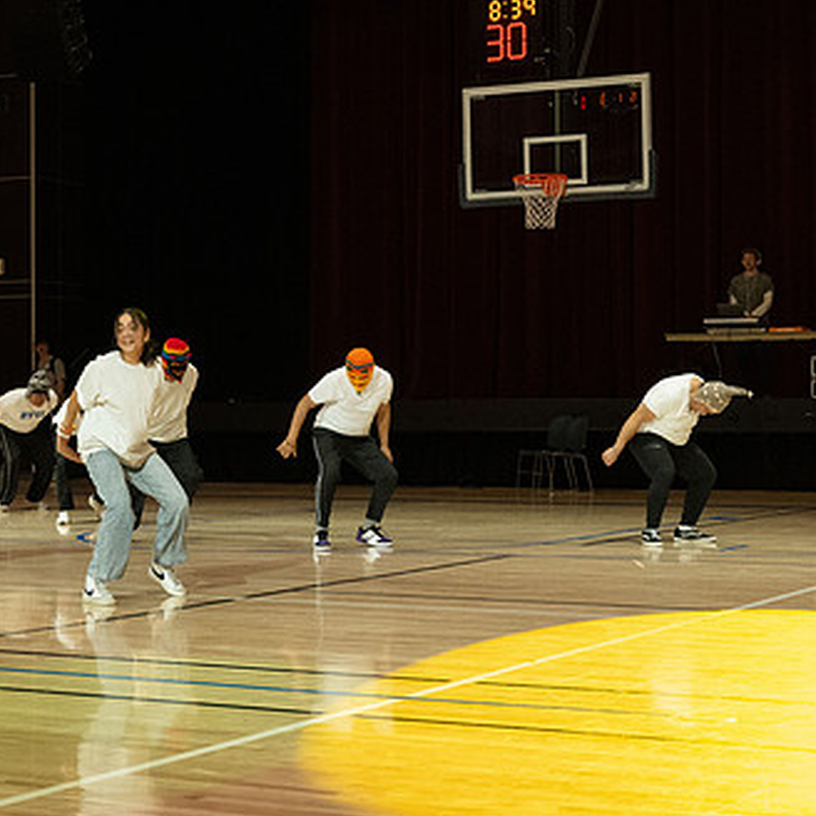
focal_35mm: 80
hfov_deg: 21.5
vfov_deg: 21.6
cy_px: 338
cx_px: 220
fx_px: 2134
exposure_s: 1/320
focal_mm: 41
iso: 5000
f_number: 5
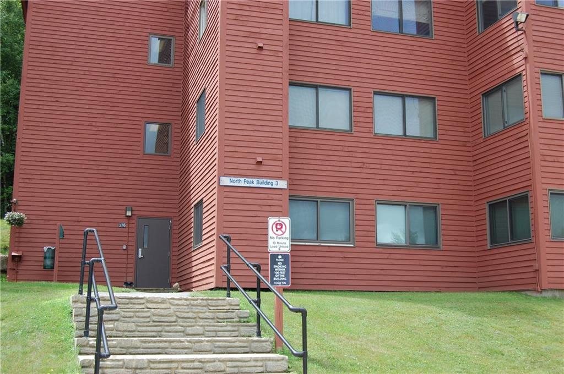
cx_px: 282
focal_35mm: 45
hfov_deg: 43.7
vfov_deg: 29.8
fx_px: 704
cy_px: 187
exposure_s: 1/200
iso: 200
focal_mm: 30
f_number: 7.1
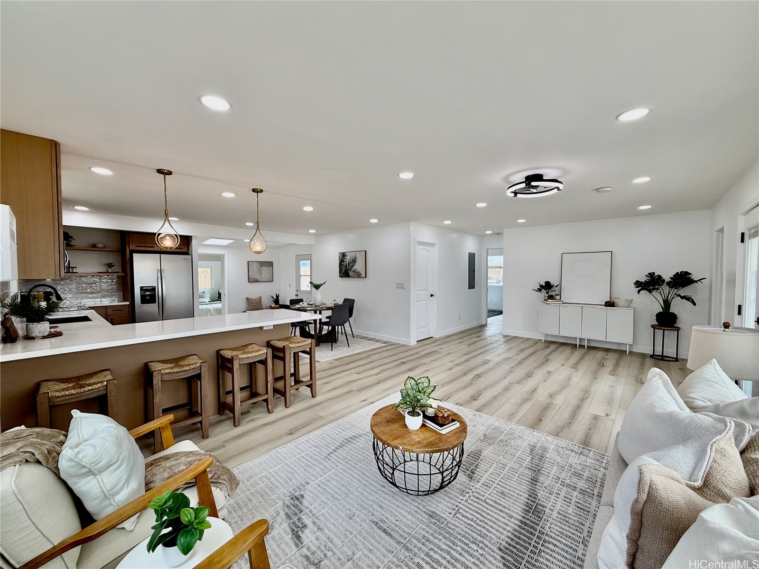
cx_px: 380
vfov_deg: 85.7
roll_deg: -0.1
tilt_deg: -1.7
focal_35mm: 14
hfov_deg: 102.1
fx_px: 307
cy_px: 284
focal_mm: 2.22
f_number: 2.2
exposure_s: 1/146
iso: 64
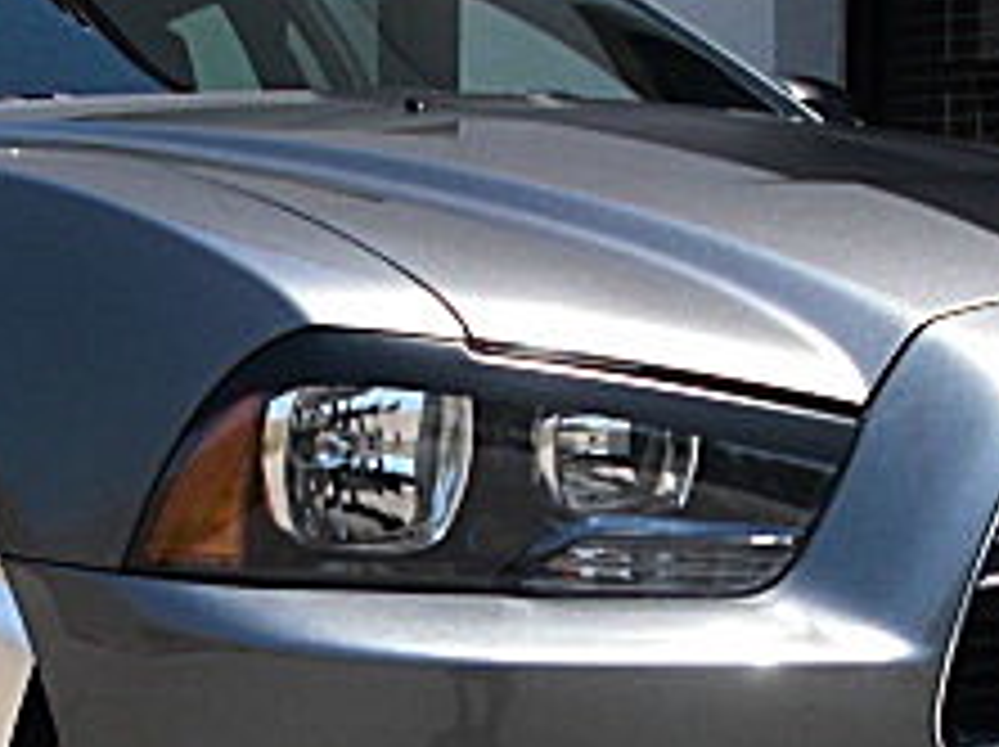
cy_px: 688
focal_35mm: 104
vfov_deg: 14.1
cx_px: 490
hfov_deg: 18.9
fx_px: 2998
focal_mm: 6.3
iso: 50
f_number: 2.8
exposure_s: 1/500
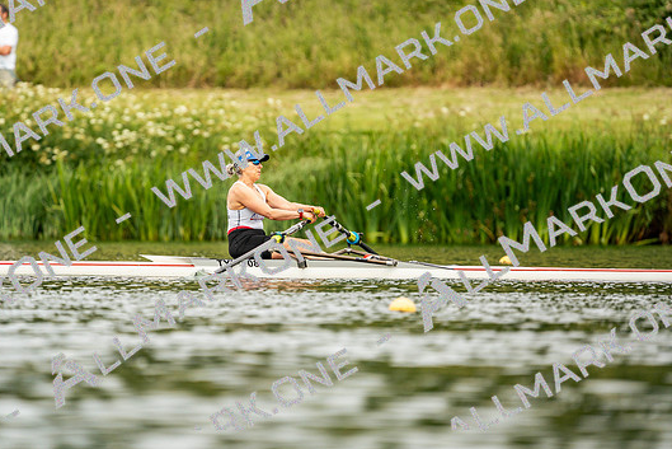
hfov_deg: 3.1
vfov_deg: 2.1
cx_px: 309
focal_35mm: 658
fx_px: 12285
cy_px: 212
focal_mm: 600
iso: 500
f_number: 6.3
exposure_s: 1/2000
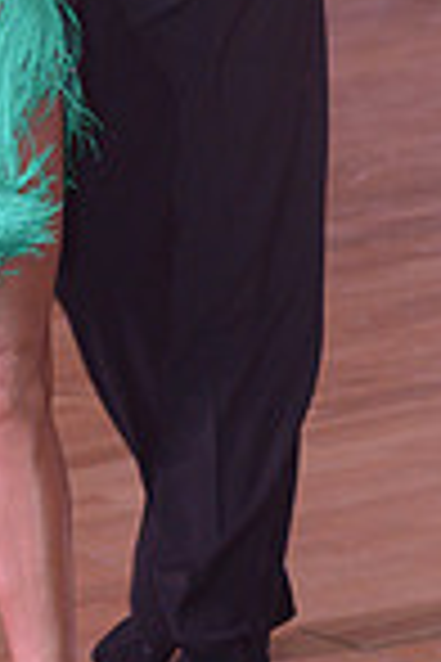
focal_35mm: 277
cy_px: -171
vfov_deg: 7.4
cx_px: -11
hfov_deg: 5.0
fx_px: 5089
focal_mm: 70
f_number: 4
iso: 1250
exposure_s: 1/200
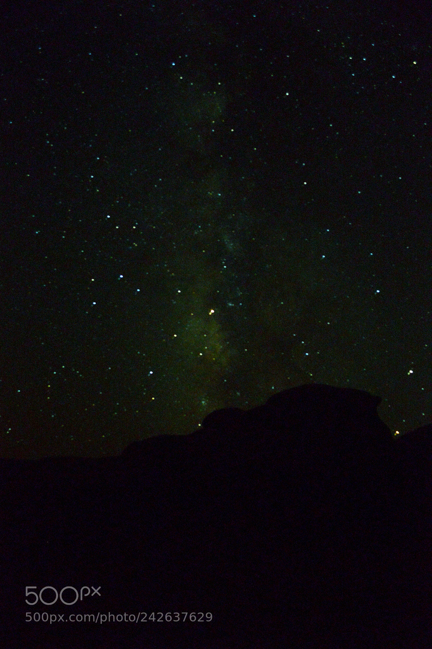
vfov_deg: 67.4
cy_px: 324
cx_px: 216
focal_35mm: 27
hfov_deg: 47.9
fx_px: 487
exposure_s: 30
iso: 1600
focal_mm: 18
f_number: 5
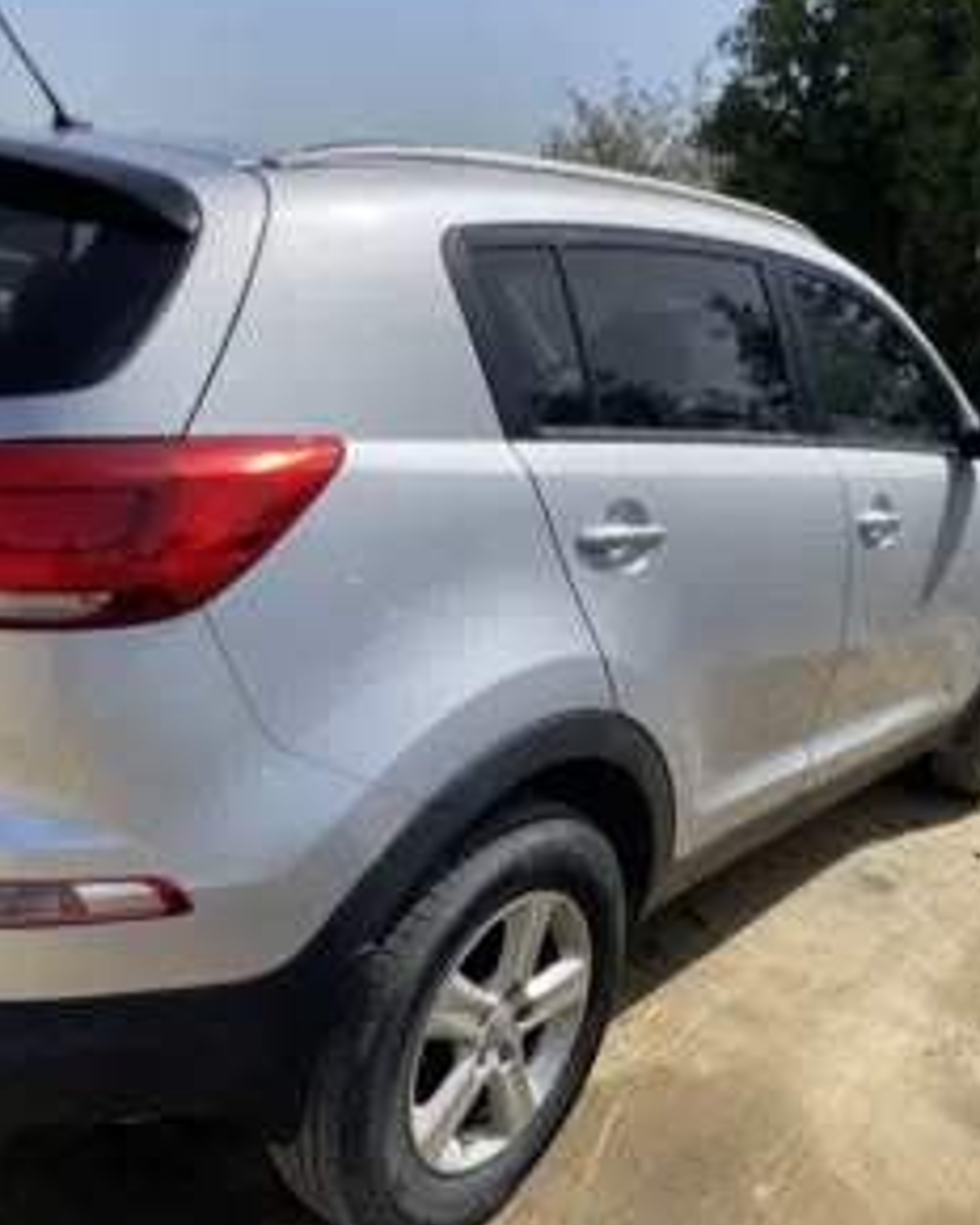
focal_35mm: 35
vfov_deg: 51.5
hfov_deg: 42.1
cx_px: 558
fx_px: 1269
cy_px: 651
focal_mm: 4.25
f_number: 1.8
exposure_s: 1/4444
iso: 32
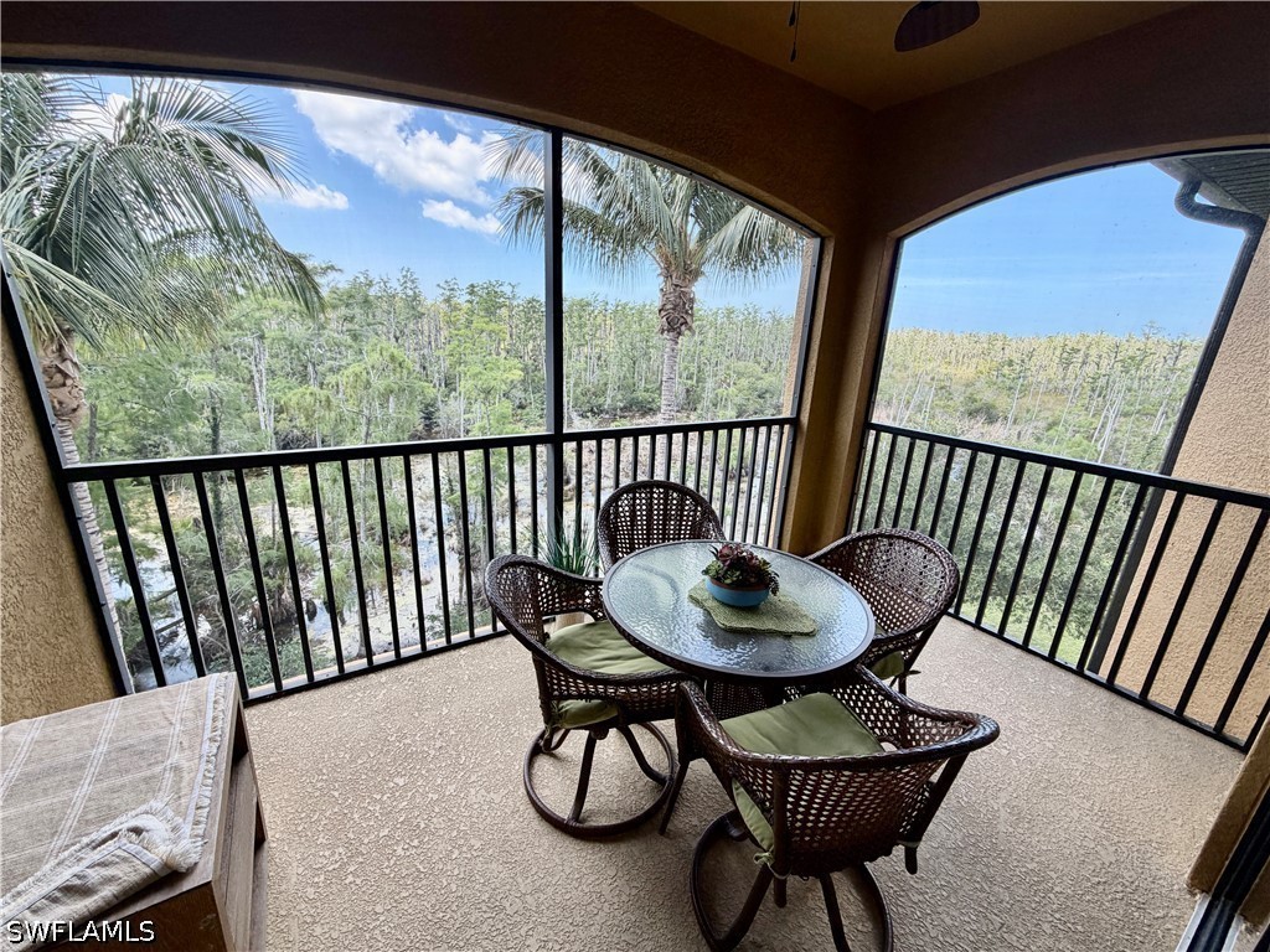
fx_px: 514
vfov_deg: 85.7
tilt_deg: -16.0
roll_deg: -3.0
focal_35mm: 14
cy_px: 476
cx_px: 635
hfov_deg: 102.1
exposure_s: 1/157
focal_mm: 2.22
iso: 50
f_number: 2.2
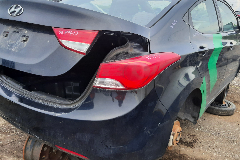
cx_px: 116
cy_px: 90
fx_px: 227
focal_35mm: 34
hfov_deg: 55.8
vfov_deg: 38.8
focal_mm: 3.92
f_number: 1.7
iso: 40
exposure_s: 1/60
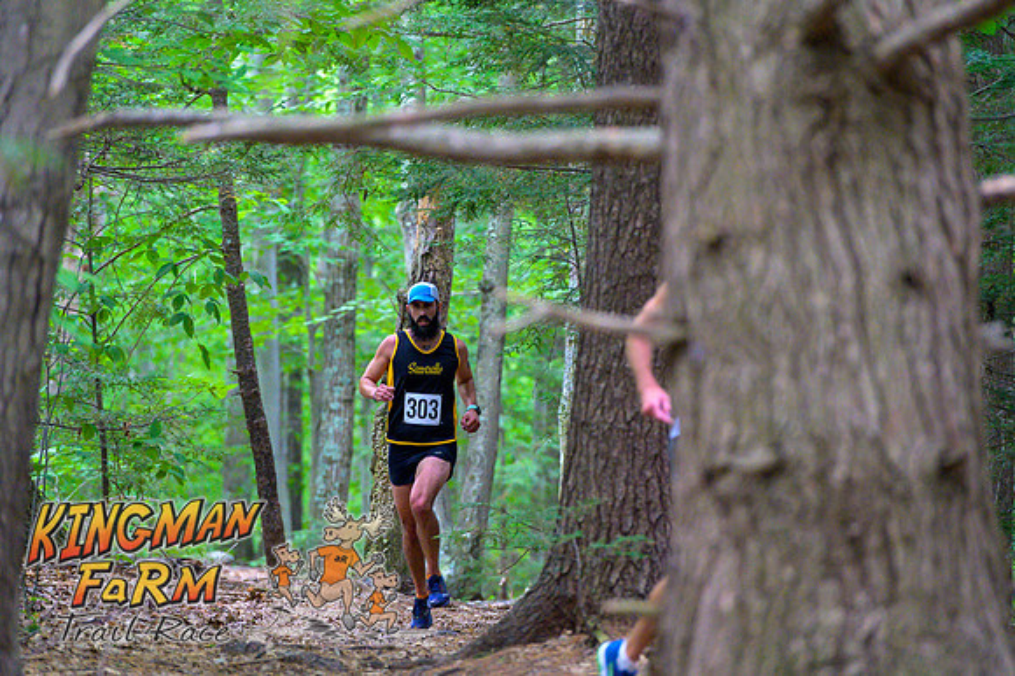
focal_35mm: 200
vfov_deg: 6.9
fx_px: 5635
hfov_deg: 10.3
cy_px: 338
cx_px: 508
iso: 8000
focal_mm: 200
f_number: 4
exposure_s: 1/200
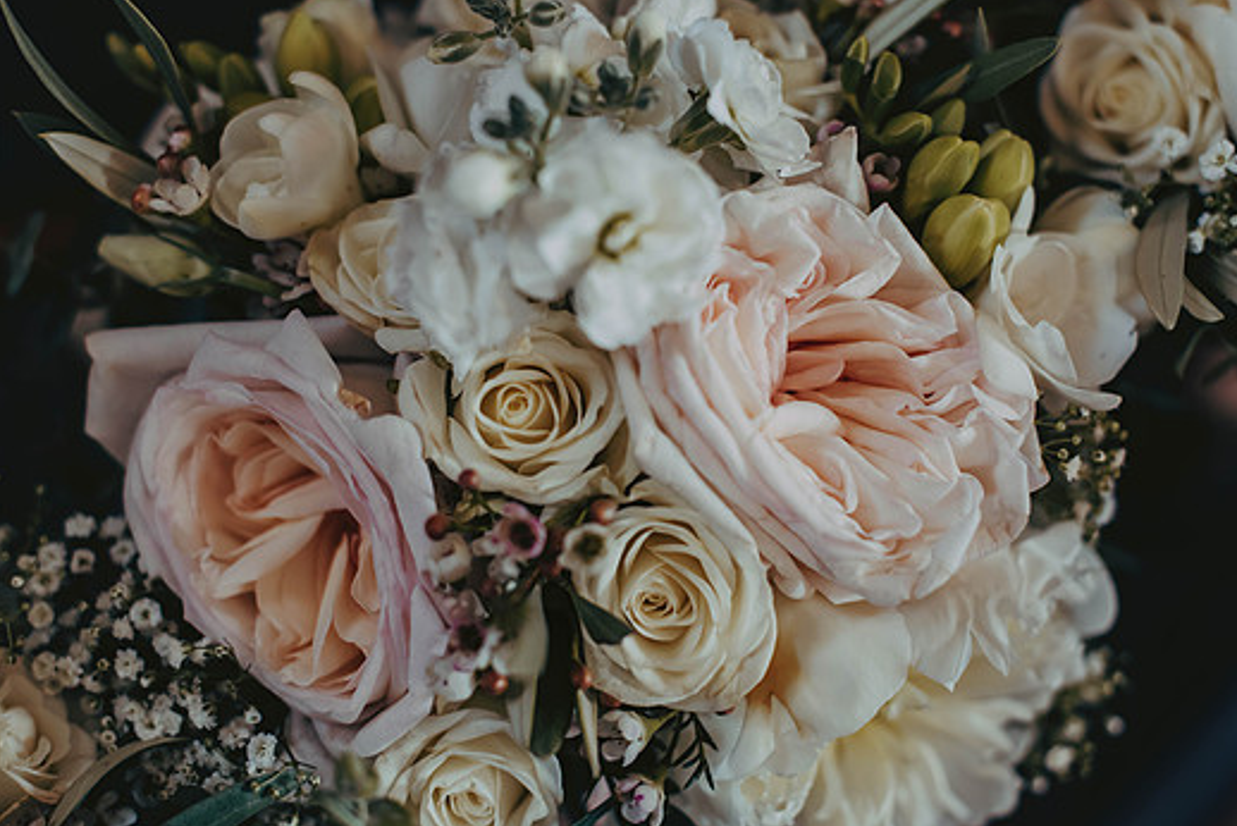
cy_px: 412
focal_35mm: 56
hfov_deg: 35.6
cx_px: 669
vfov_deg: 24.2
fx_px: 1925
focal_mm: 50
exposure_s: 1/125
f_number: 2.2
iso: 800
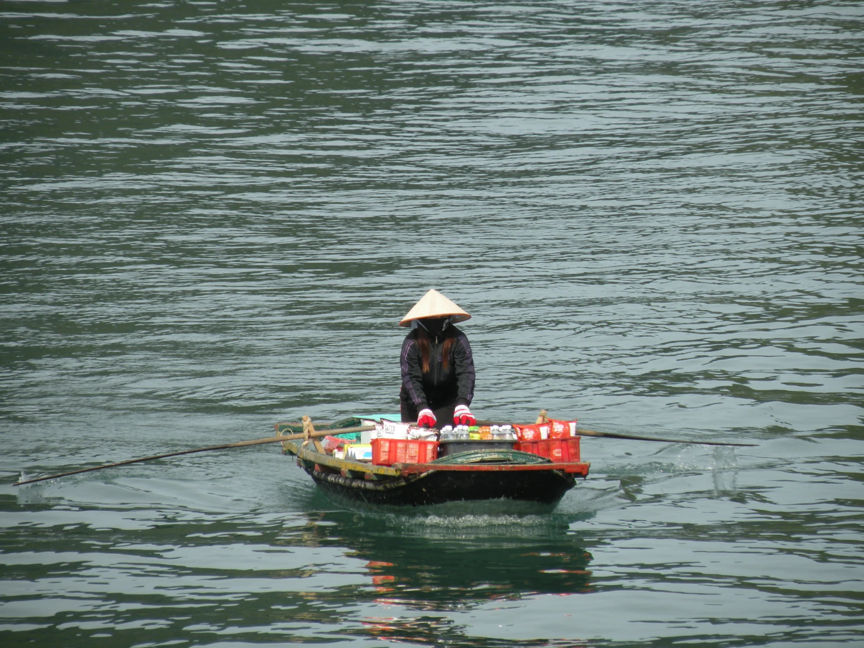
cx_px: 432
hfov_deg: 4.1
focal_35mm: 486
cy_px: 324
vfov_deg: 3.1
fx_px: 12130
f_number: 5.6
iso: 64
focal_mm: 84.2
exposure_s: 1/290
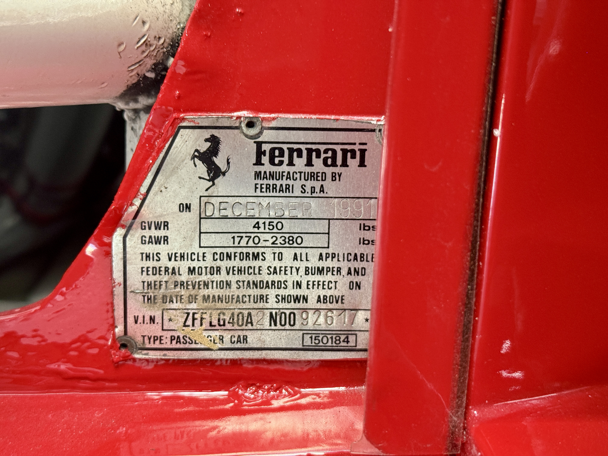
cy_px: 228
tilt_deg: -15.8
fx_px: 843
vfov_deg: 30.3
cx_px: 304
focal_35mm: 48
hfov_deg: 39.7
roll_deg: -2.9
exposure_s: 1/40
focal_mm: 6.76
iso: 320
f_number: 1.78
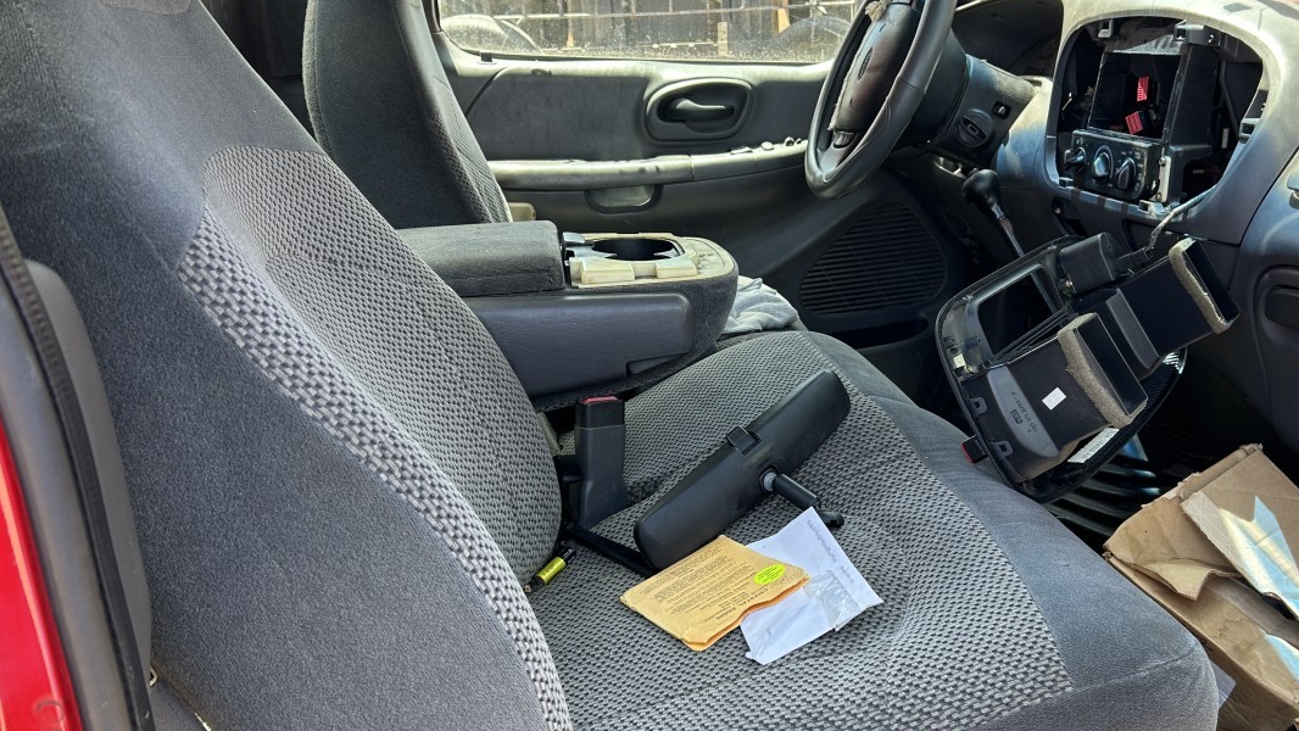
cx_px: 757
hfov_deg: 57.7
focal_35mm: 34
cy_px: 439
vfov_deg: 34.6
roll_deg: +3.1
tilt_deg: -28.4
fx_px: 1171
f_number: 1.5
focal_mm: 5.7
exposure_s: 1/179
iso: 40
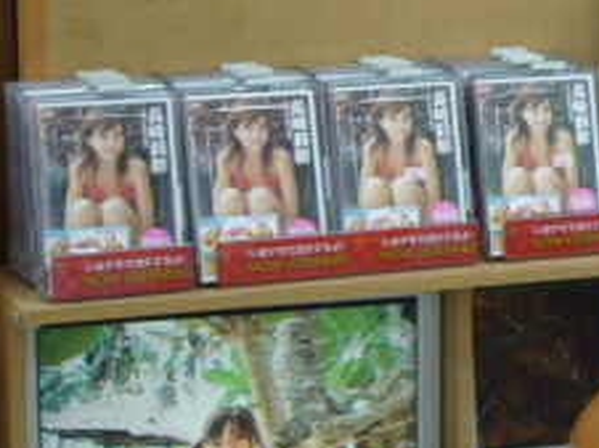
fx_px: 2645
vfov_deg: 9.7
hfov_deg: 12.3
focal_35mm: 153
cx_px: 888
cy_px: 82
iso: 100
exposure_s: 1/20
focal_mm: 7.5
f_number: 3.2
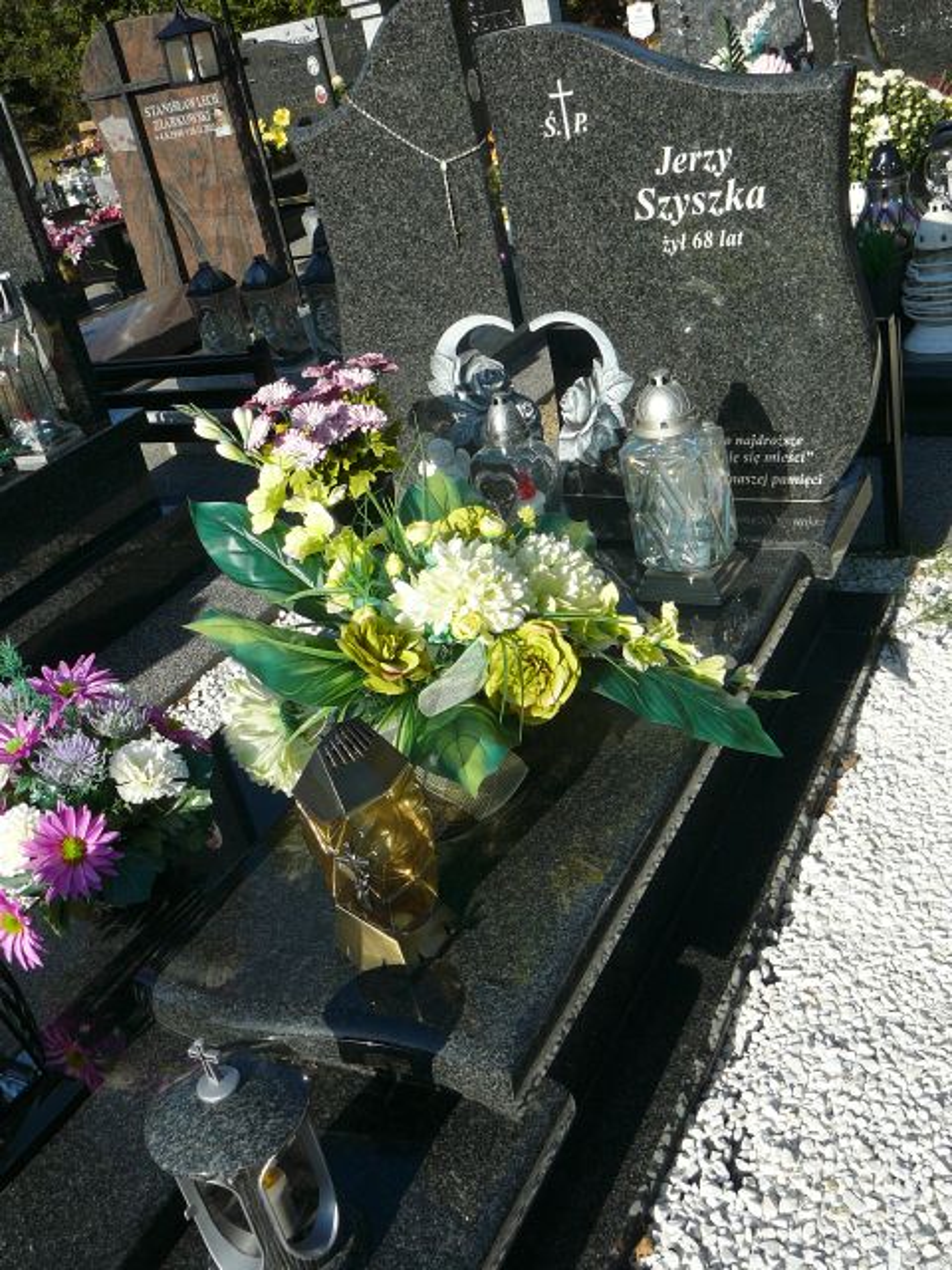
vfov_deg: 52.6
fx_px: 1283
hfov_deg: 40.7
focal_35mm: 35
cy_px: 635
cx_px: 476
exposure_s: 1/400
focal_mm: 5.2
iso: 80
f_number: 5
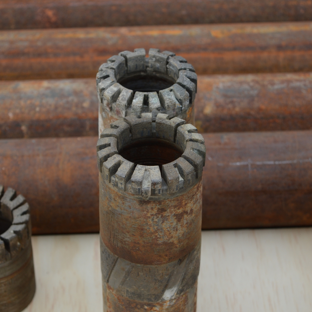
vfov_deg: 16.5
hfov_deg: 16.5
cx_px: 156
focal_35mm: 106
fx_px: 1077
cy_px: 200
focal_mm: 55
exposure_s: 1/125
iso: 100
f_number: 5.6
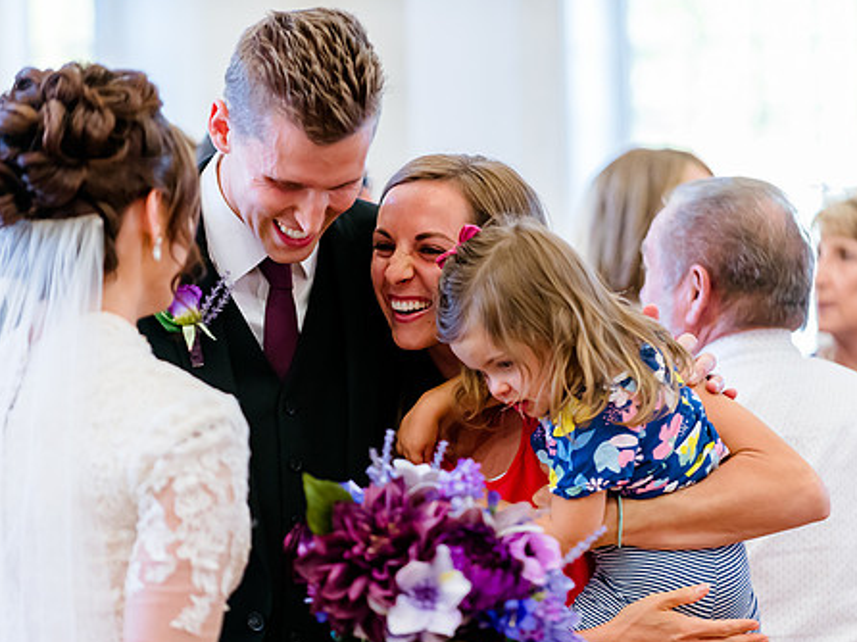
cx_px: 404
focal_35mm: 200
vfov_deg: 7.4
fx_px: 4949
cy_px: 363
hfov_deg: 9.9
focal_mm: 160
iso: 2000
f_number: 2.8
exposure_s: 1/400
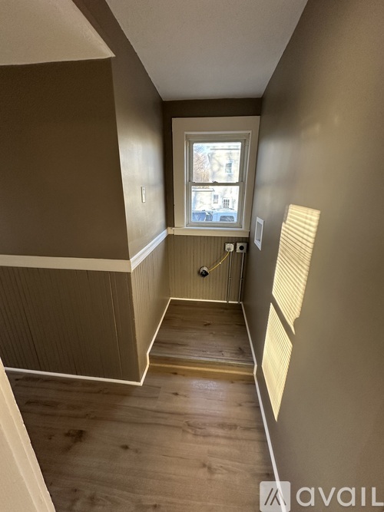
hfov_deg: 85.7
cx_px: 192
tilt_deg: -17.6
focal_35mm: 14
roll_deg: -0.9
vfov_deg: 102.1
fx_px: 207
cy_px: 256
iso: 200
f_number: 2.2
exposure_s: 1/120
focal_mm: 2.22
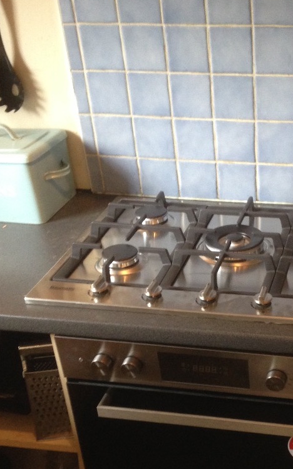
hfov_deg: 22.5
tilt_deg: -33.0
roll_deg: +1.0
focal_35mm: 56
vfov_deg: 35.8
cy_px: 326
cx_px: 266
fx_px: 716
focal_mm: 4.12
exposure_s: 1/20
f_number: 2.4
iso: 200
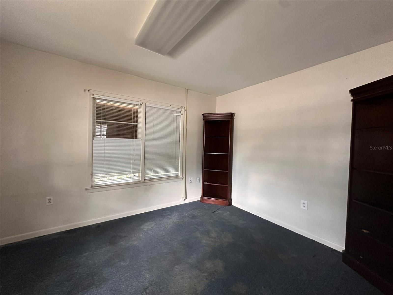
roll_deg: -2.1
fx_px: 159
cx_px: 196
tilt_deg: -0.2
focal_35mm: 14
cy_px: 148
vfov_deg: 85.7
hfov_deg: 102.1
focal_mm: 2.22
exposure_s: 1/49
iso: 400
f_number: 2.2
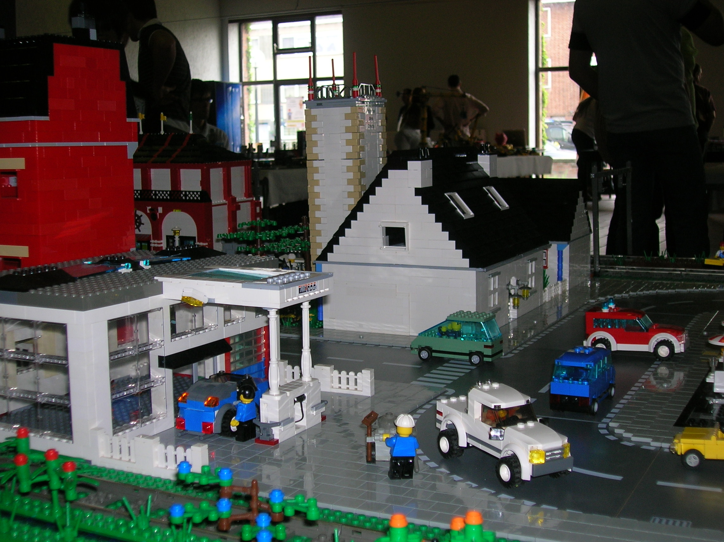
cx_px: 362
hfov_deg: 41.3
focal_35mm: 46
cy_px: 271
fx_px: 961
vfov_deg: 31.5
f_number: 3.2
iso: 50
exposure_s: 1/60.1
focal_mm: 7.7
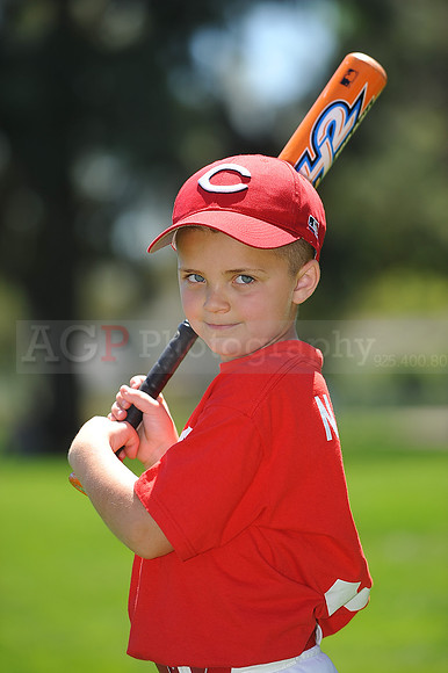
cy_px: 336
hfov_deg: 6.9
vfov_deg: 10.3
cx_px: 224
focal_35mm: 200
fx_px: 3738
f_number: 4.5
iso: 200
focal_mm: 200
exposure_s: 1/640
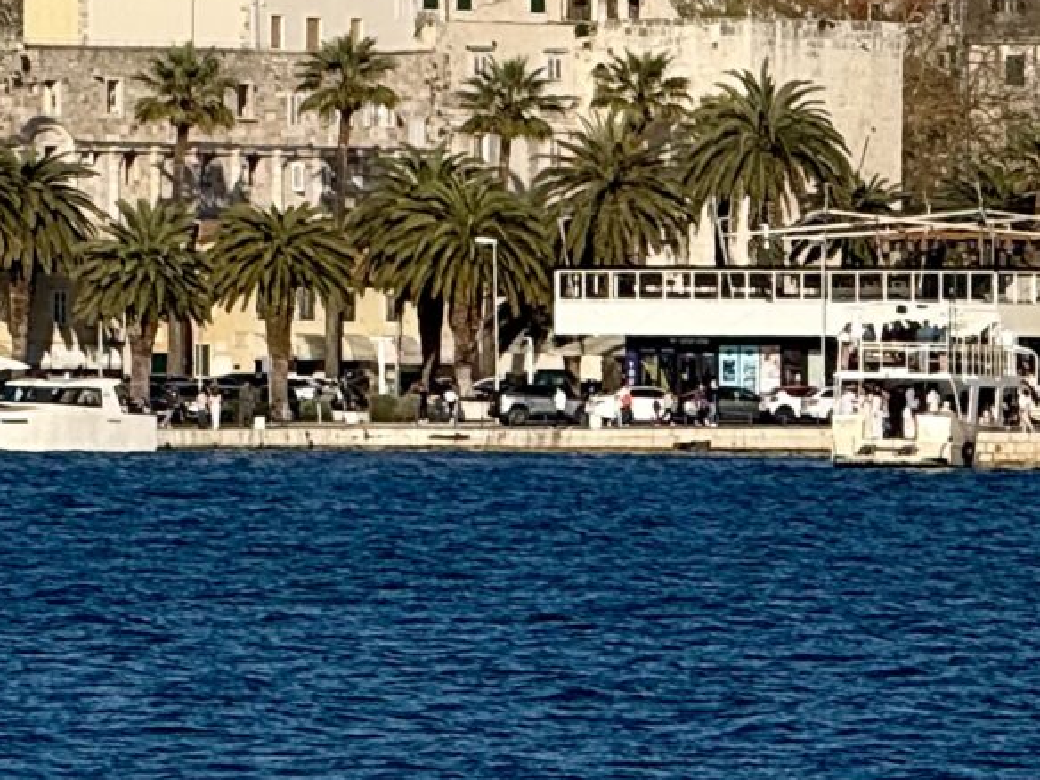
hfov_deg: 3.7
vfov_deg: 2.8
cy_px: -454
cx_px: -819
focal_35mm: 526
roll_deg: -0.3
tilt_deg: +3.5
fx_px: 15803
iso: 50
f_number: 2.8
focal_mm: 15.66
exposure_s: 1/2525
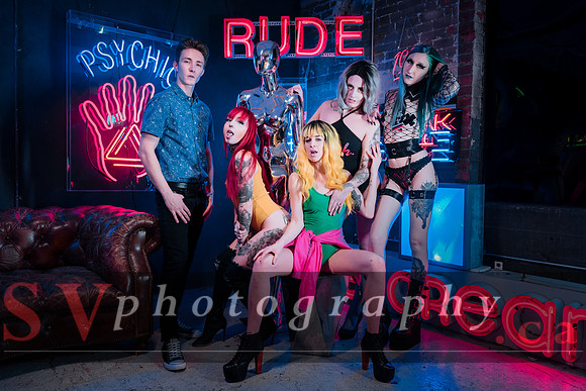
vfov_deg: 43.6
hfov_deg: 61.9
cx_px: 293
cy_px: 196
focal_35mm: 30
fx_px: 488
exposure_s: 1/60
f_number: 4
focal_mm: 30
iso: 400
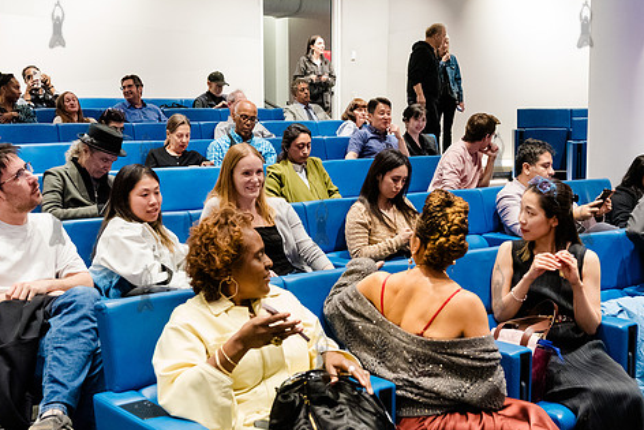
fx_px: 895
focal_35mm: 50
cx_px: 306
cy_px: 223
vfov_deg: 27.0
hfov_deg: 39.6
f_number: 4.5
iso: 6400
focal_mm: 38
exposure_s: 1/160
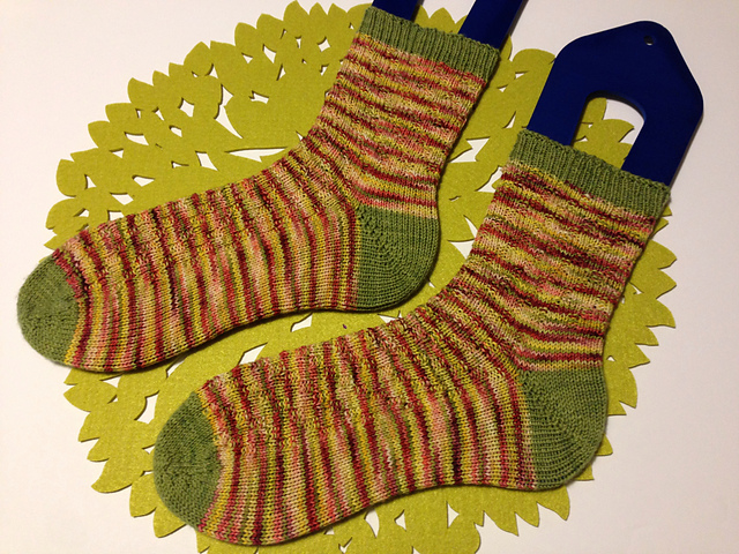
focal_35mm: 33
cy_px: 277
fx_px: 705
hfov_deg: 55.4
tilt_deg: -62.6
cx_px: 370
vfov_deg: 42.9
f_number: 2.4
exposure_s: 1/20
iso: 125
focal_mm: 4.12
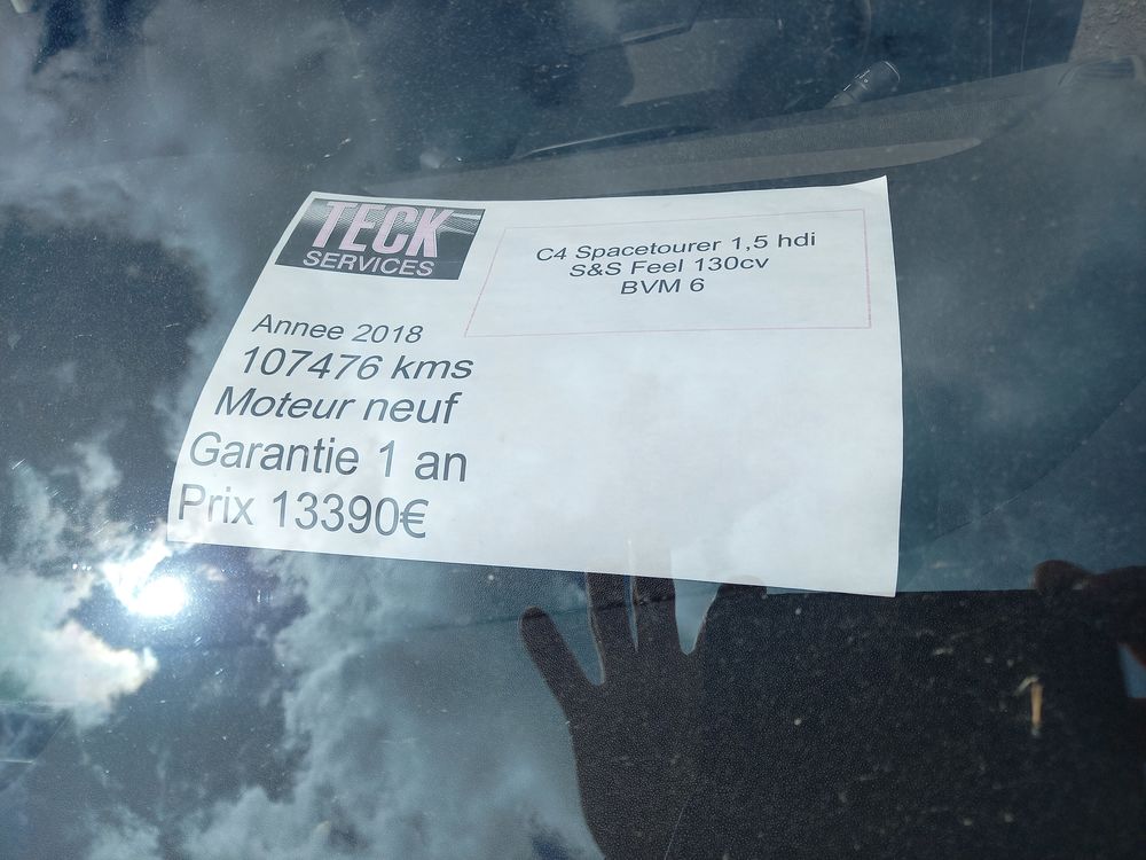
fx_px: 828
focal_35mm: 25
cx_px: 573
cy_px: 430
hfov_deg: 69.4
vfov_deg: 54.9
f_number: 1.8
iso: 50
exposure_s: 1/1855
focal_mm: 4.65
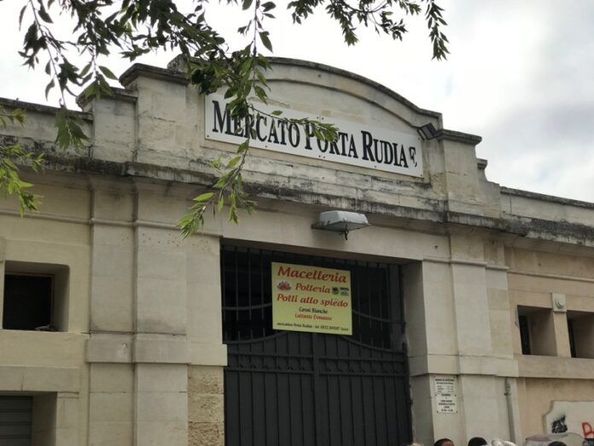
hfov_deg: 33.8
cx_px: 297
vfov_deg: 25.7
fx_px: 978
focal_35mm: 57
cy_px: 223
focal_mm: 6.6
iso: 20
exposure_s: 1/1064
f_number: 2.8
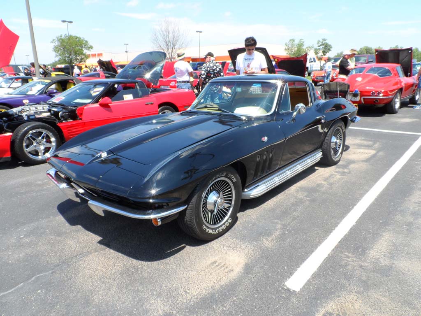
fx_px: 292
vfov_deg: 56.8
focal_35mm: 24
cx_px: 210
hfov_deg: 71.6
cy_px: 158
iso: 80
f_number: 4.5
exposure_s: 1/250
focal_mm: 4
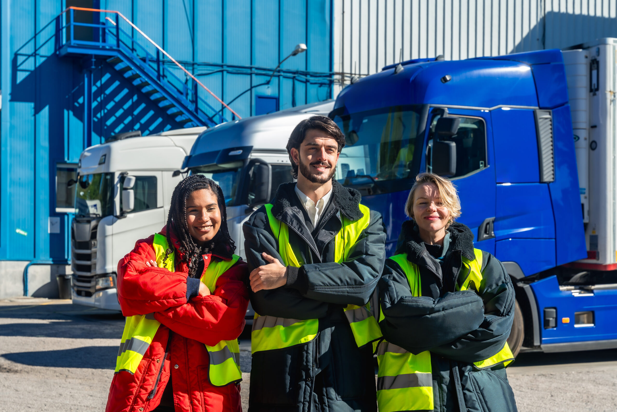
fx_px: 1114
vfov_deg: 20.9
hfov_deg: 31.0
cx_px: 308
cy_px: 206
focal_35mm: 65
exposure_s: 1/200
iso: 100
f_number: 8
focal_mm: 65
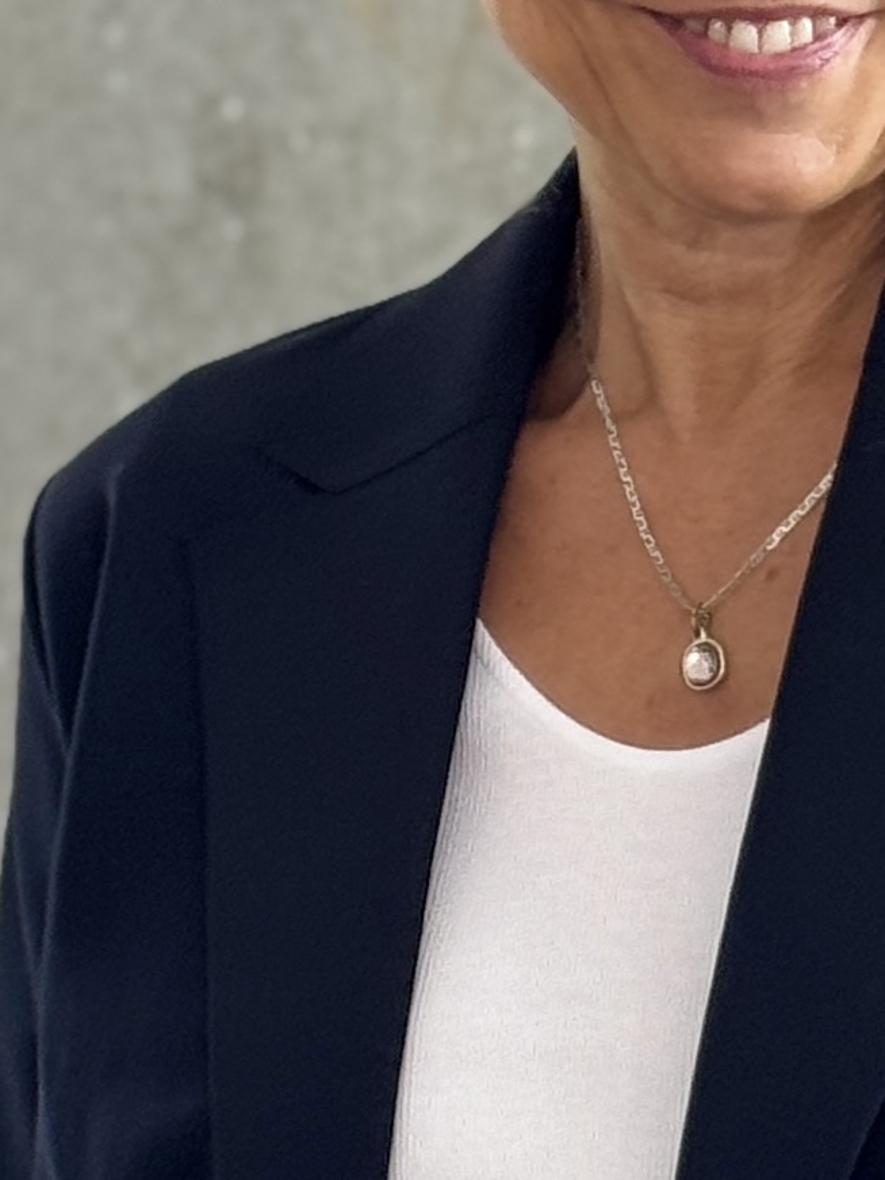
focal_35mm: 189
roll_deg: +0.2
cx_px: 691
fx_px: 6443
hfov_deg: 7.8
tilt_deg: -1.8
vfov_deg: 10.4
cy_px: 973
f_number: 1.78
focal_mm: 6.76
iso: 100
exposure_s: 1/80
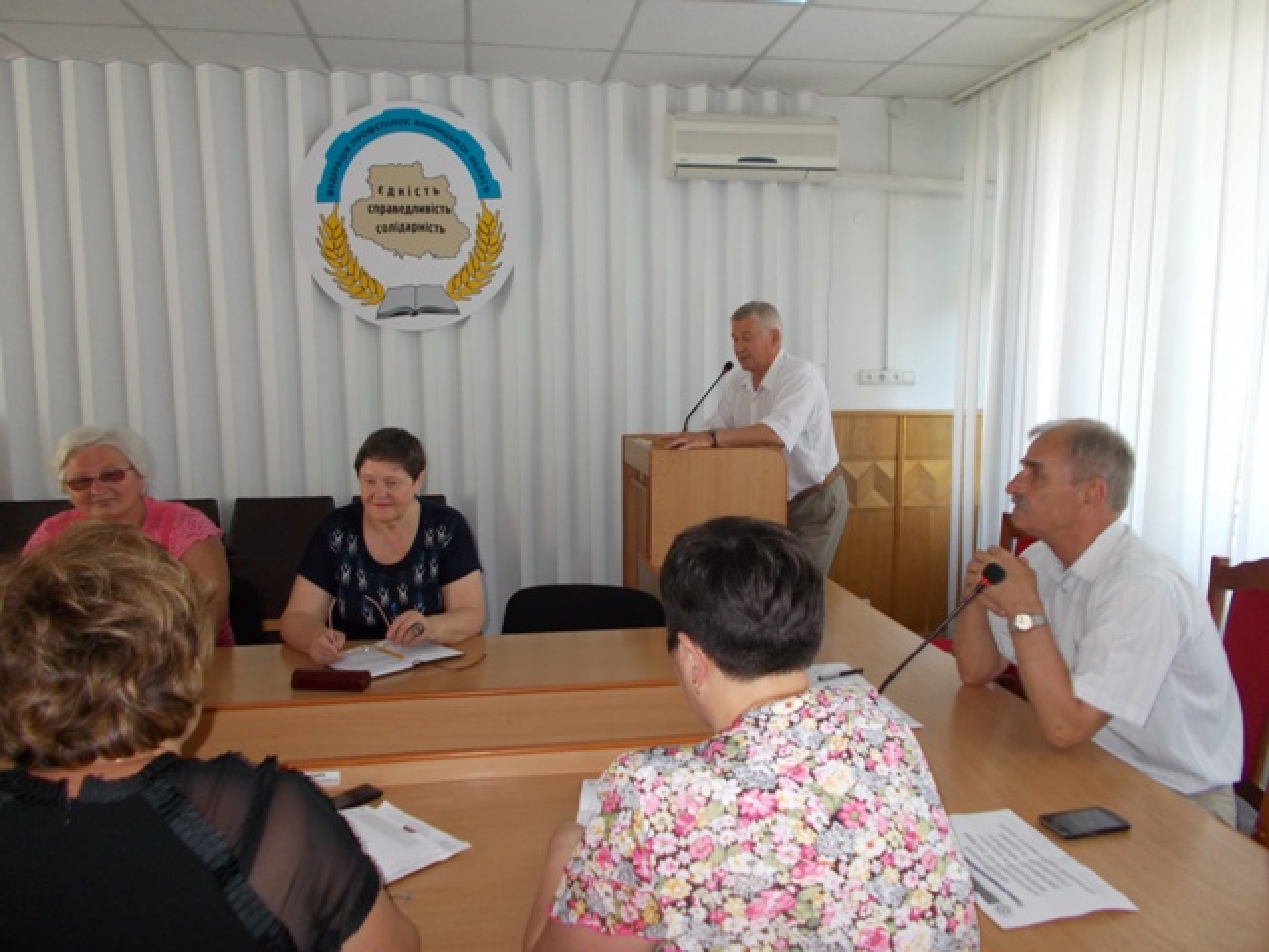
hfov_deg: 67.3
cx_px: 634
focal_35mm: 26
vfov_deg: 53.1
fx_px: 953
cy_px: 476
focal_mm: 4.6
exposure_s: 1/25
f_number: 3.2
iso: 200
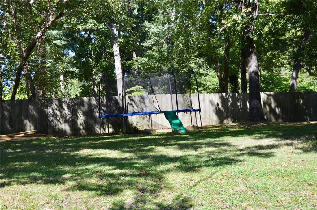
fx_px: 528
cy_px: 105
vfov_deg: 22.6
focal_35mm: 60
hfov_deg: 33.4
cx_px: 158
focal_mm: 40
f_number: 5.6
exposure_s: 1/125
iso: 100
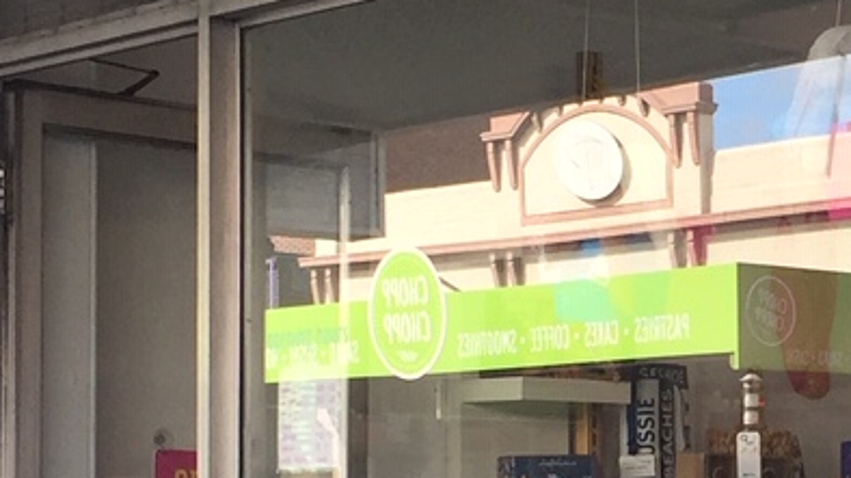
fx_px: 2954
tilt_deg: +0.0
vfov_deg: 9.1
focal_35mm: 131
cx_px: 857
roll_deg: -0.8
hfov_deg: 16.1
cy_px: 532
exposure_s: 1/247
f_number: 2.2
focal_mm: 4.15
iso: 32
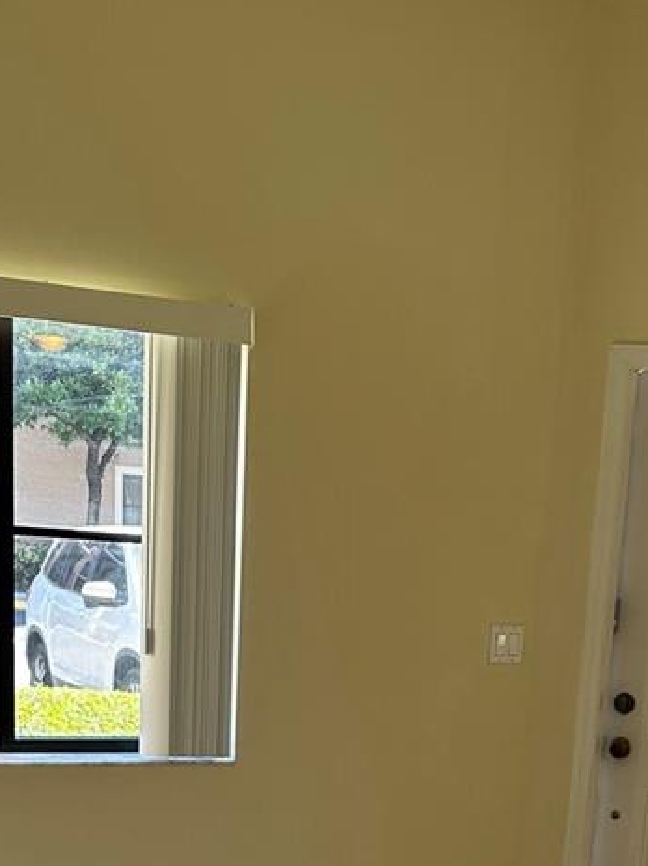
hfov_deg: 23.5
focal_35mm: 62
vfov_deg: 29.1
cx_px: 454
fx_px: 1550
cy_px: 873
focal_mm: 6.86
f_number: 1.78
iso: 100
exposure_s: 1/160
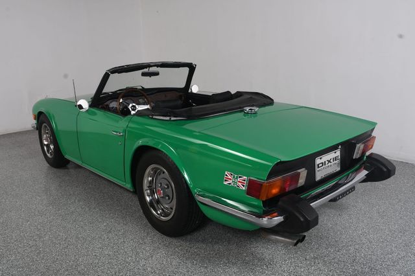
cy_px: 138
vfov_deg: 39.9
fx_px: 380
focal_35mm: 33
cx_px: 208
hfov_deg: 57.2
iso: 100
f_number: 10
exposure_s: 1/160
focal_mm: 22
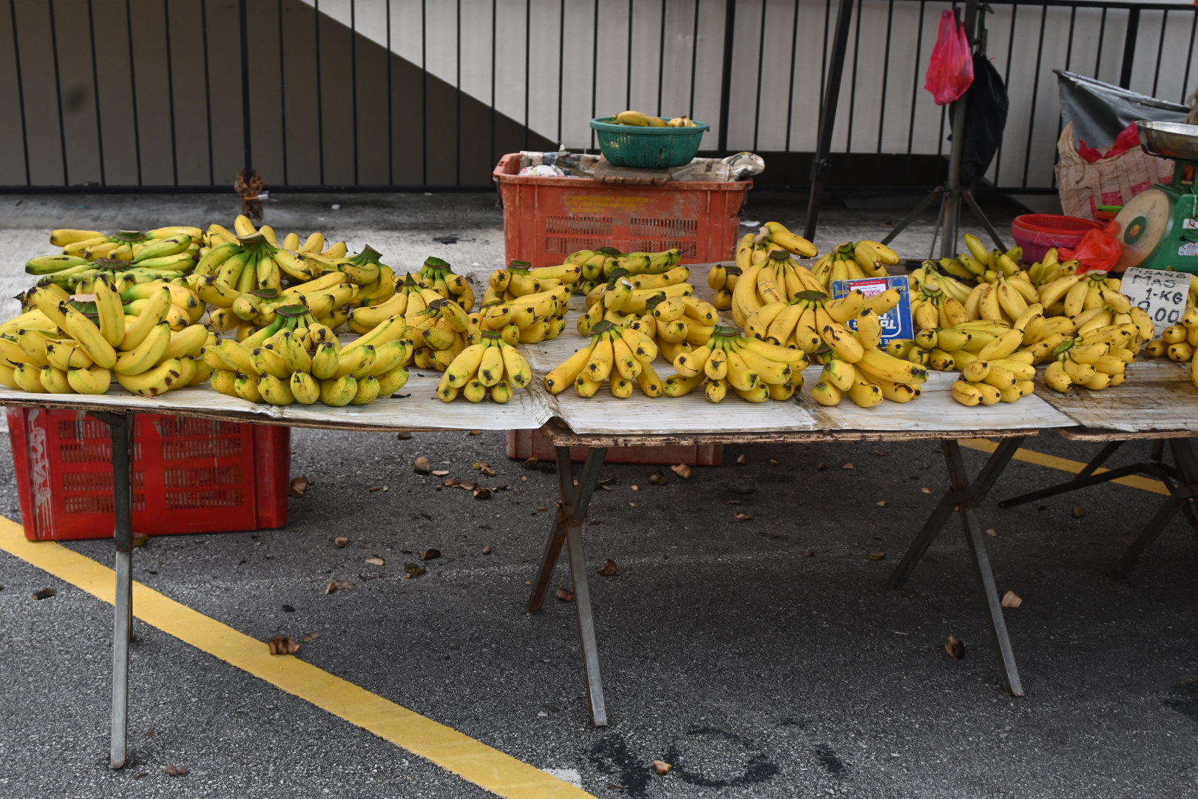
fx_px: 1447
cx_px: 599
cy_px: 400
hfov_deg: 45.0
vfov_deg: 30.8
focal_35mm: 44
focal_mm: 29
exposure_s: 1/250
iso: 200
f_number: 4.8
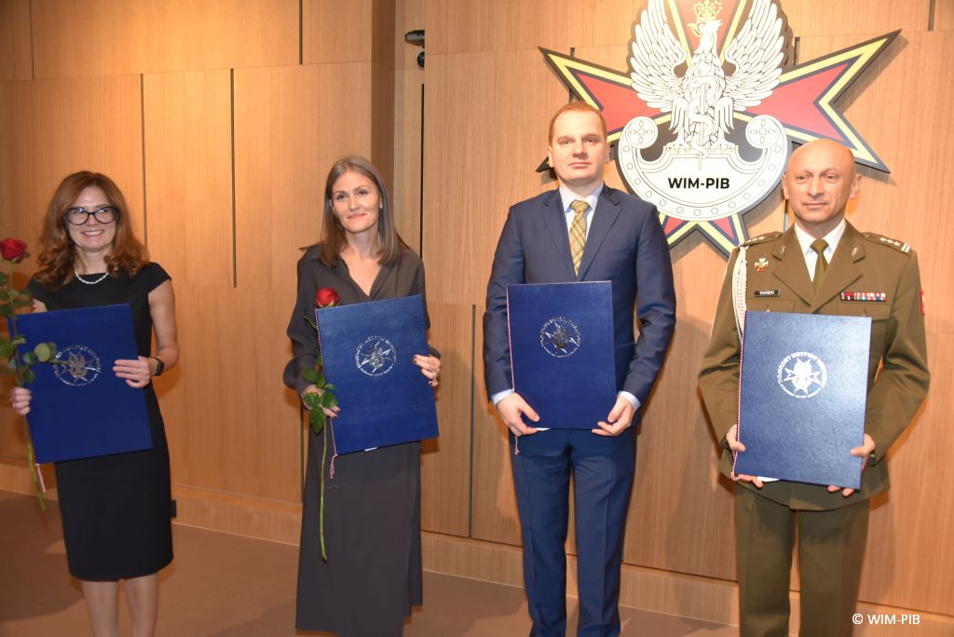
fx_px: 848
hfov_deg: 58.7
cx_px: 477
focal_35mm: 32
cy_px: 318
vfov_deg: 41.2
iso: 1000
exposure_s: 1/60
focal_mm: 32
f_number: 3.8
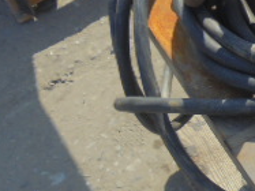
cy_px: 124
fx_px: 655
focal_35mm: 89
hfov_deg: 20.1
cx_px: 334
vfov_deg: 16.5
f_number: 3.5
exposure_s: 1/640
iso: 100
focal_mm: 4.6
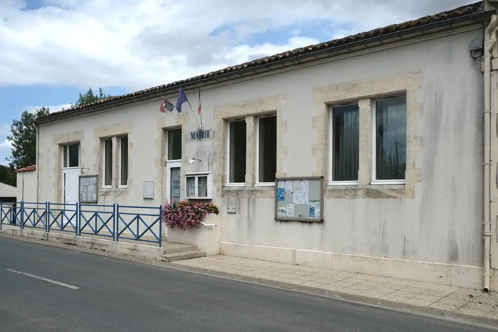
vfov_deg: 42.3
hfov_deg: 60.3
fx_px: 429
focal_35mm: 31
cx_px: 249
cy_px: 166
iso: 200
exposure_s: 1/2200
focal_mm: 20.5
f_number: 4.5
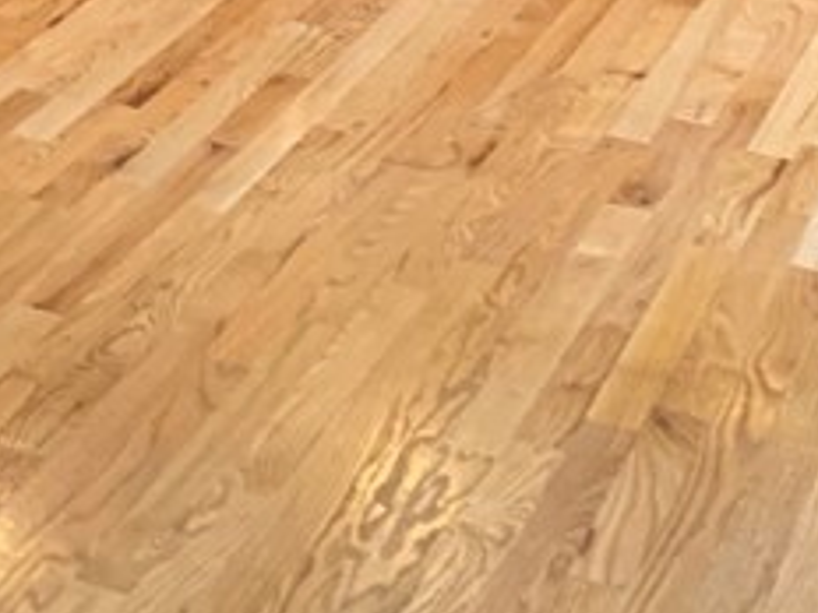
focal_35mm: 115
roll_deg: +0.6
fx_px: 2718
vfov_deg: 11.9
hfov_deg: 15.5
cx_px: -494
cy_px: -486
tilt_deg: -8.6
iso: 125
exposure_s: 1/60
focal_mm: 4.25
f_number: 1.8
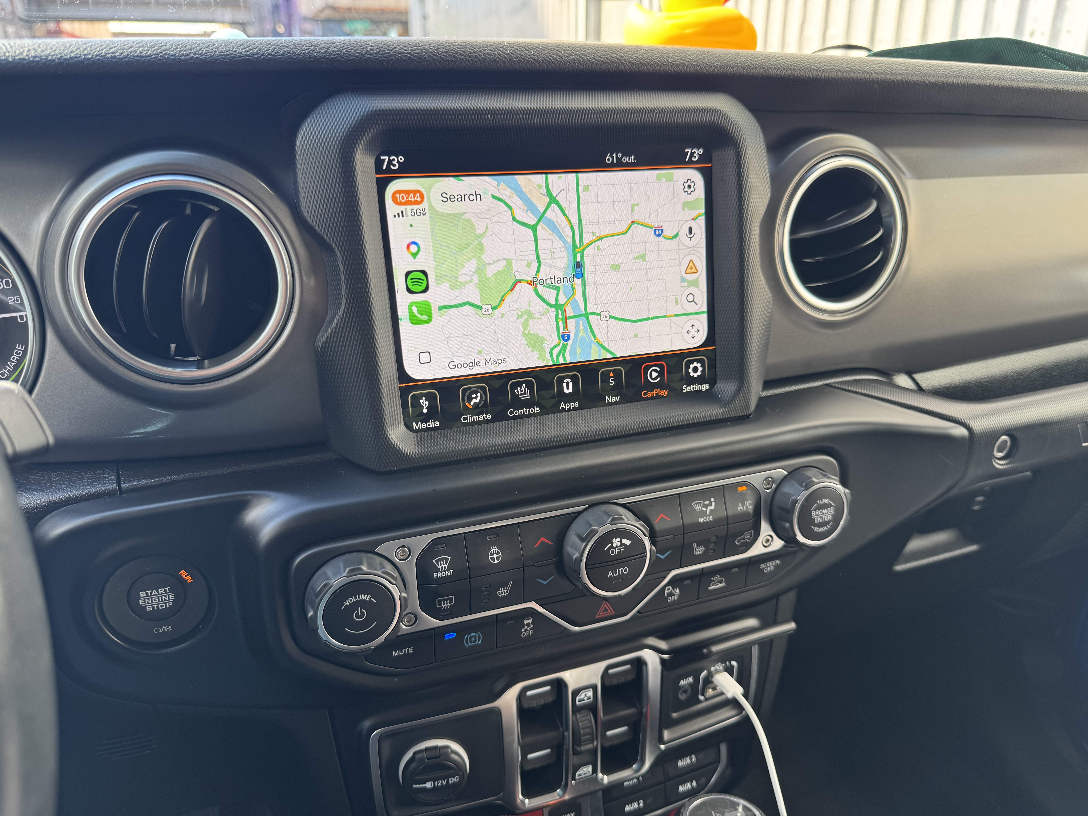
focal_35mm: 24
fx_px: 754
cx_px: 544
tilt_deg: -23.0
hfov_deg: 71.6
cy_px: 408
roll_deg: -0.8
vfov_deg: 56.8
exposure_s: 1/121
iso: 64
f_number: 1.78
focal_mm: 6.76
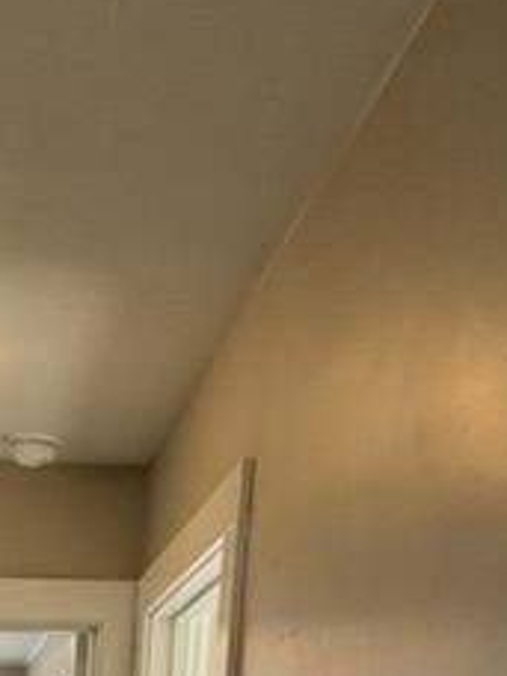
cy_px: 1168
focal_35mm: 63
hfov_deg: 21.9
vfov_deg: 21.7
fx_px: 1230
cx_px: -71
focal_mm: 2.22
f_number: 2.2
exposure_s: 1/99
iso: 200
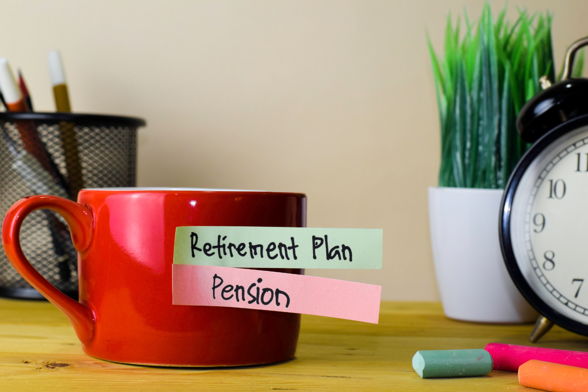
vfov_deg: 18.2
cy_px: 196
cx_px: 294
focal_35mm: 75
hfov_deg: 27.0
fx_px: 1225
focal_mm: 50
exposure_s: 1/20
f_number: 10
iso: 400
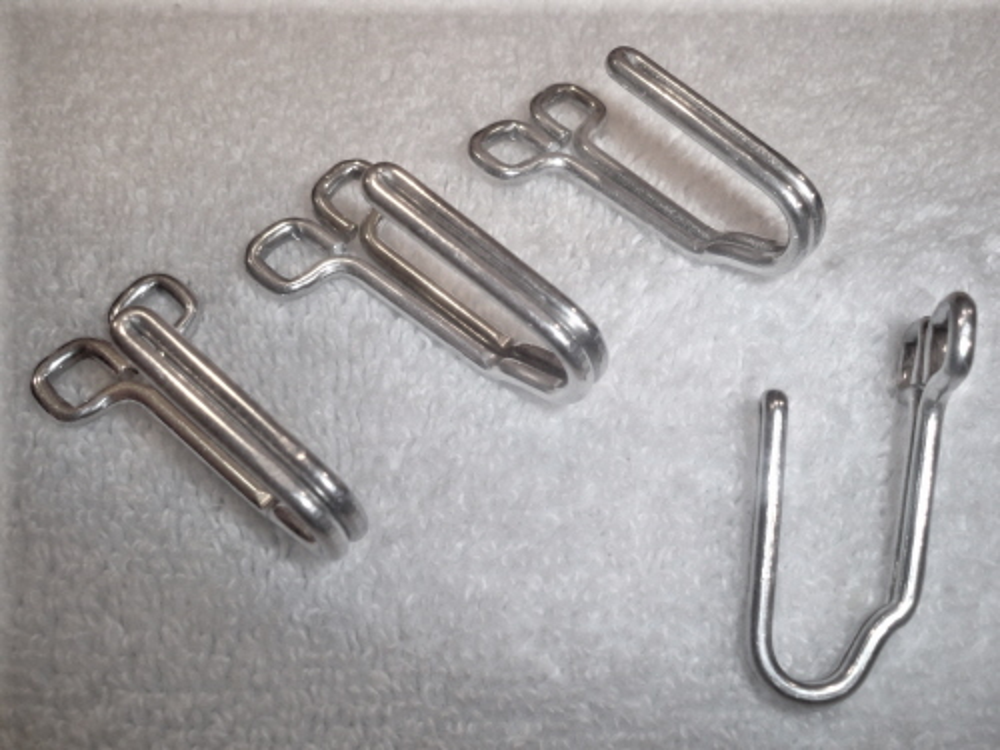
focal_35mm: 35
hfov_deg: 52.6
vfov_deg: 40.7
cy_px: 375
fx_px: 1011
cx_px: 500
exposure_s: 1/60
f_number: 3.1
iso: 200
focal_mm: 6.3
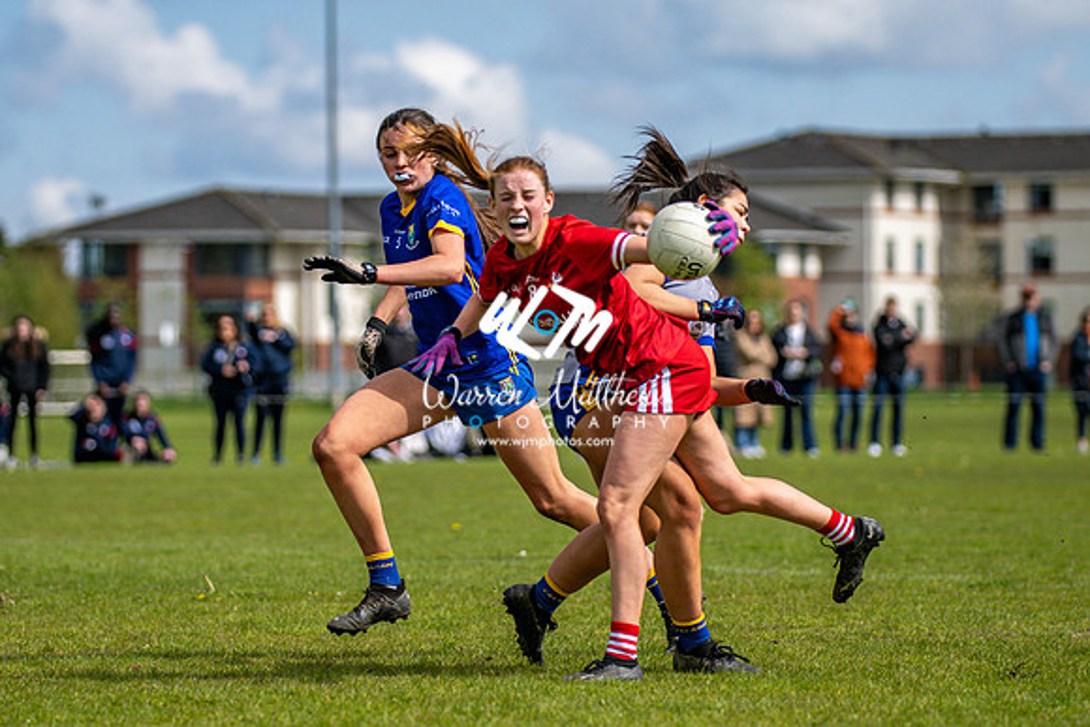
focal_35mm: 234
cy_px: 373
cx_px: 446
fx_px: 7086
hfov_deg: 8.8
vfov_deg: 5.9
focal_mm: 155
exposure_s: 1/6400
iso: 140
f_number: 2.8
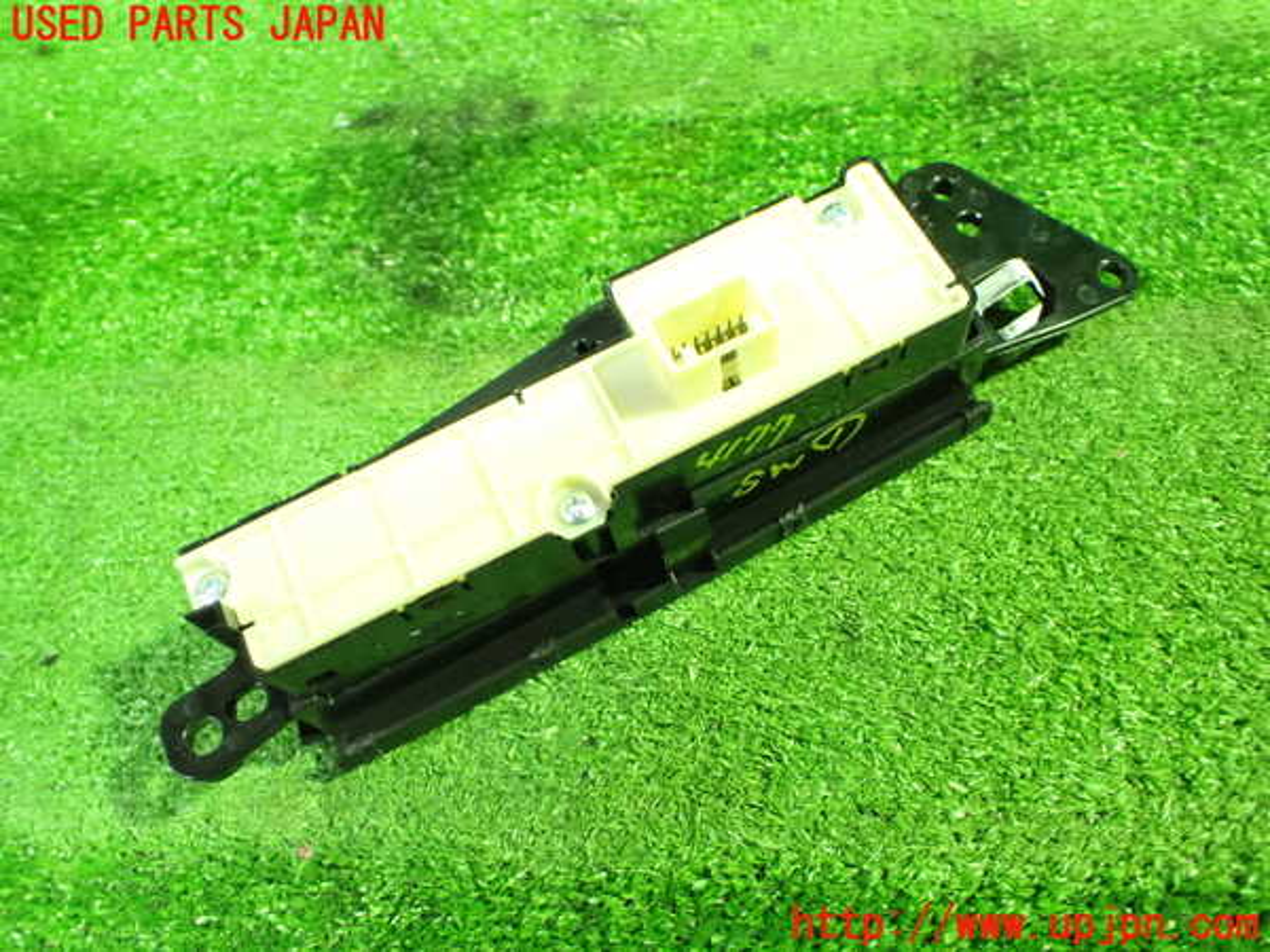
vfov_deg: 46.8
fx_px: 1101
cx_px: 635
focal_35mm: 30
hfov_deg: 60.0
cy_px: 476
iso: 1250
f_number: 2.3
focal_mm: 5.4
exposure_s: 1/30
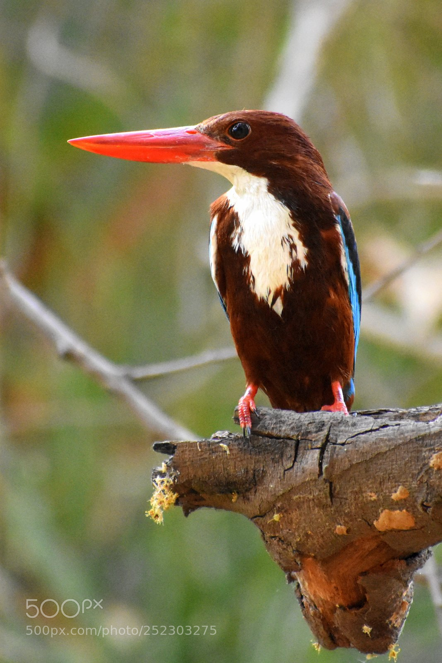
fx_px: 8285
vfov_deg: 4.6
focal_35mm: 450
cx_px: 221
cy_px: 332
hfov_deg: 3.1
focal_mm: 300
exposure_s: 1/640
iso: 5600
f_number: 6.3
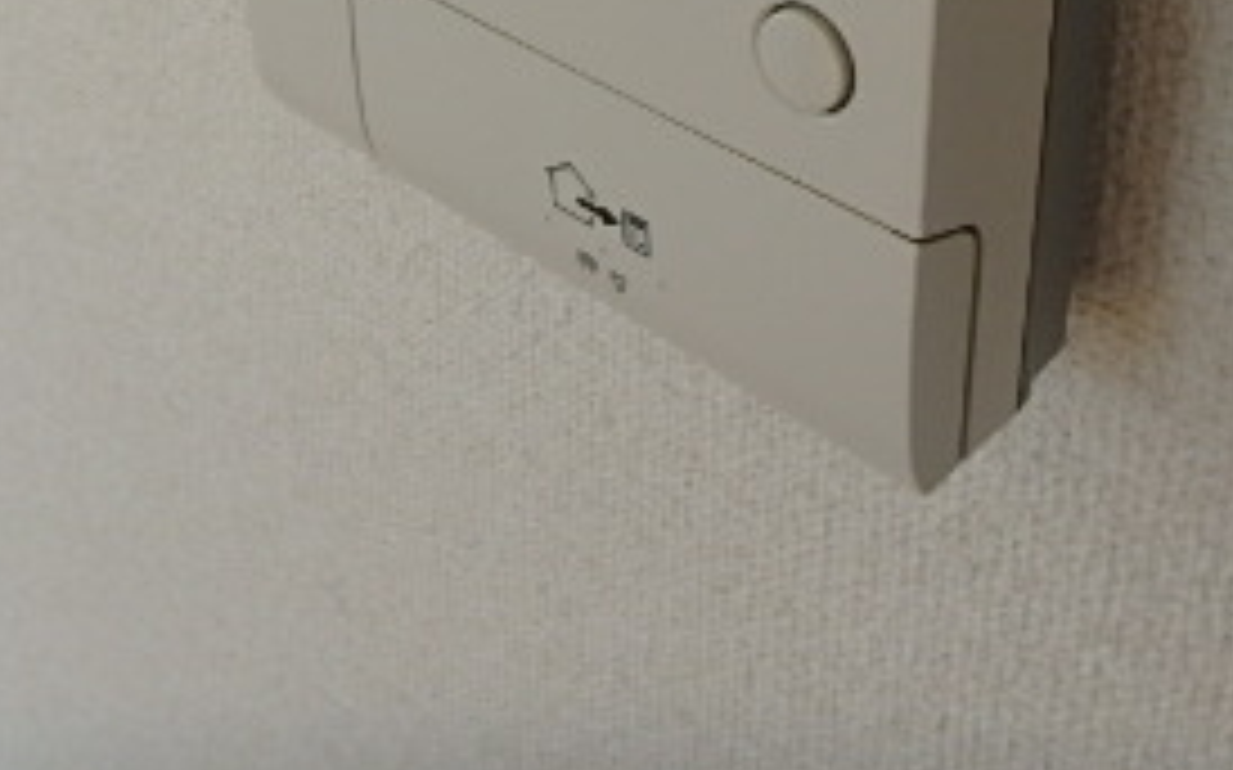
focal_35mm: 52
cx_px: 540
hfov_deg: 38.8
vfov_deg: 21.9
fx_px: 1747
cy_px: -284
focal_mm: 3.7
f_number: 3.5
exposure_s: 1/60
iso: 160
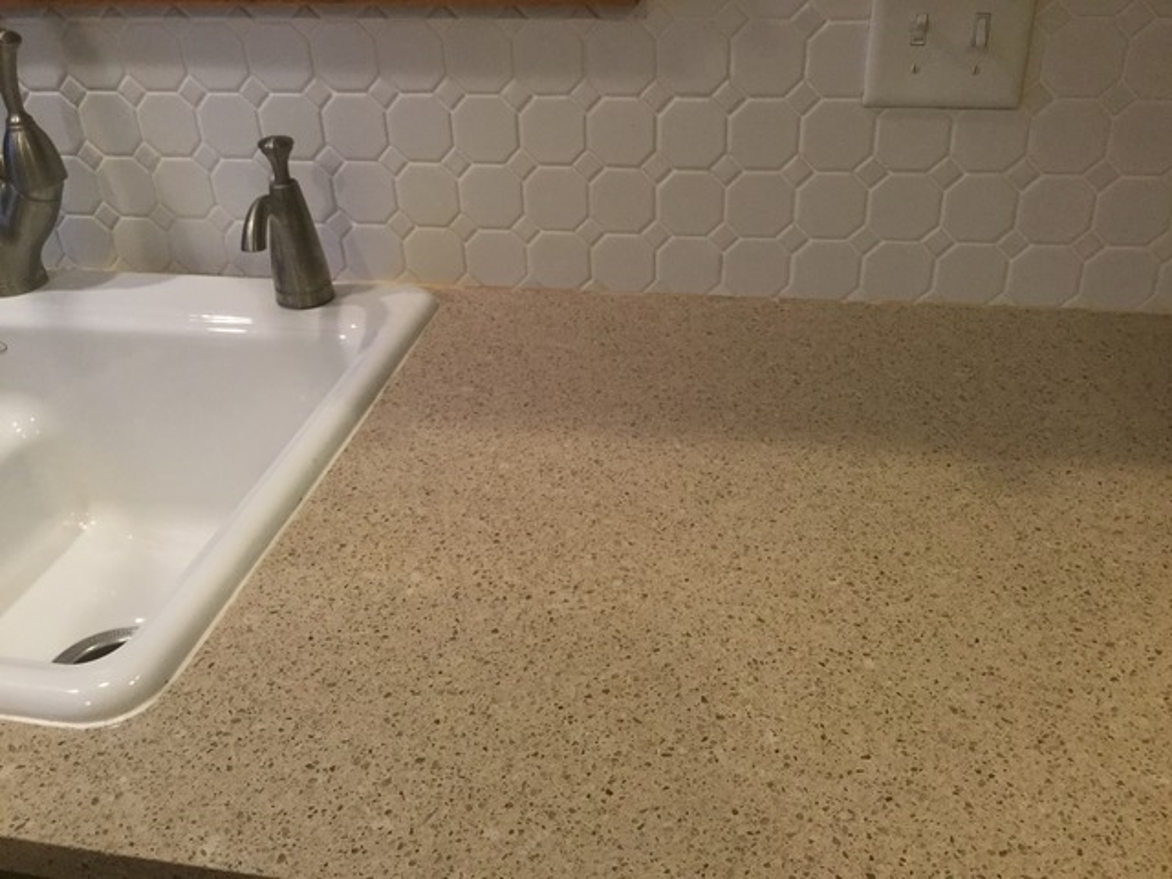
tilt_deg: -31.1
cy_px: 440
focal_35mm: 31
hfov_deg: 58.4
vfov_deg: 45.4
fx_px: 1050
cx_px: 586
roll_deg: +2.0
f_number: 2.4
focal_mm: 3.3
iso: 125
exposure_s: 1/30
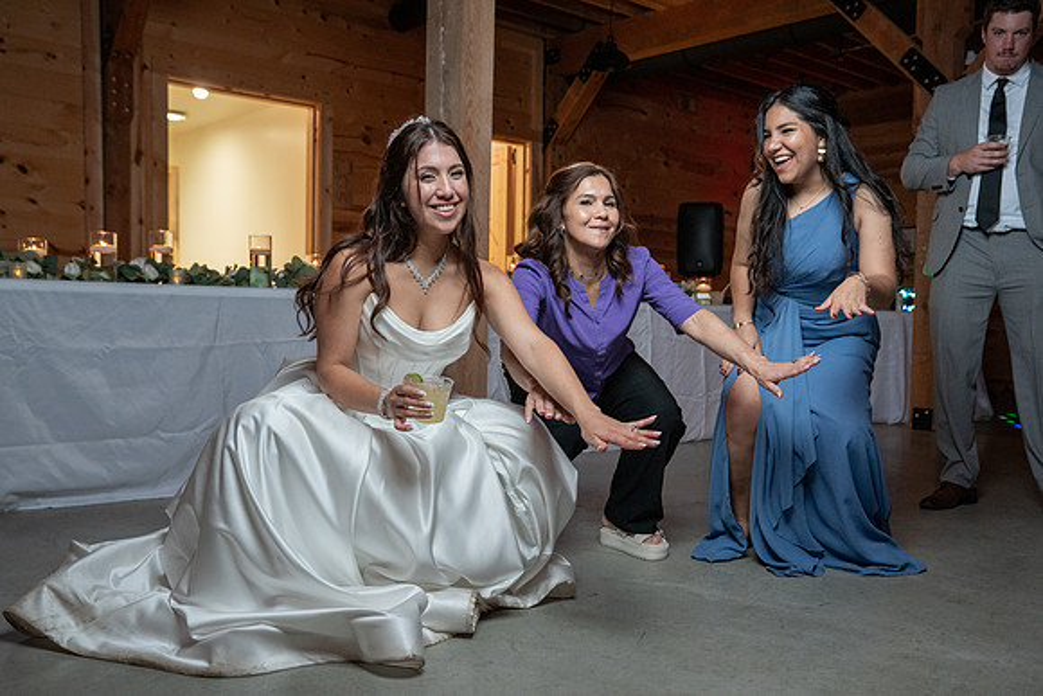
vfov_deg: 39.1
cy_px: 376
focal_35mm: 34
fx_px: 978
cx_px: 576
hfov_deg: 56.0
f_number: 4
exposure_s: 1/200
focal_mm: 30
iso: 2000
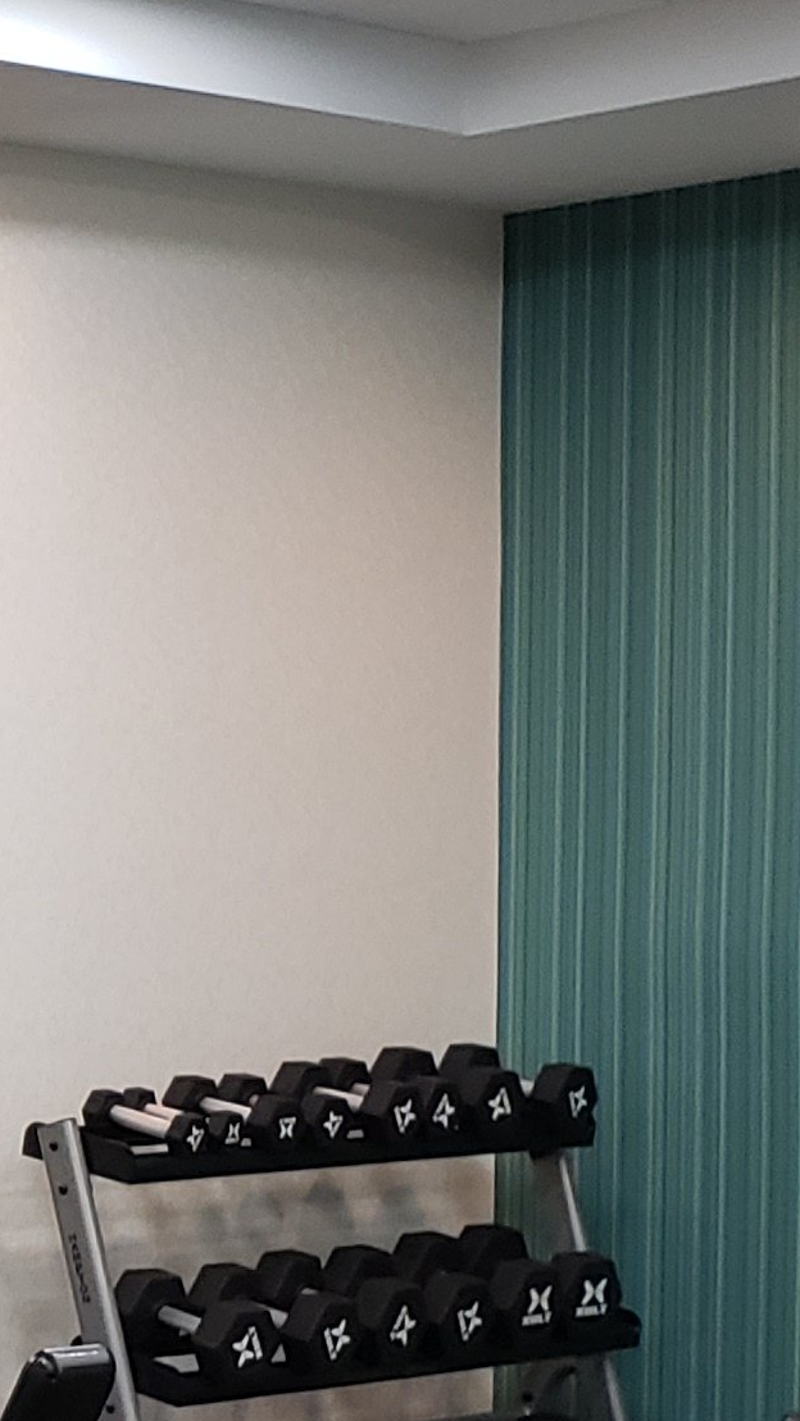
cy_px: 1129
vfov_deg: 20.5
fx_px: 3883
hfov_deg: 10.9
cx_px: -671
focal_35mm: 103
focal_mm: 4.3
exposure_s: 1/60
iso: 200
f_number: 2.4
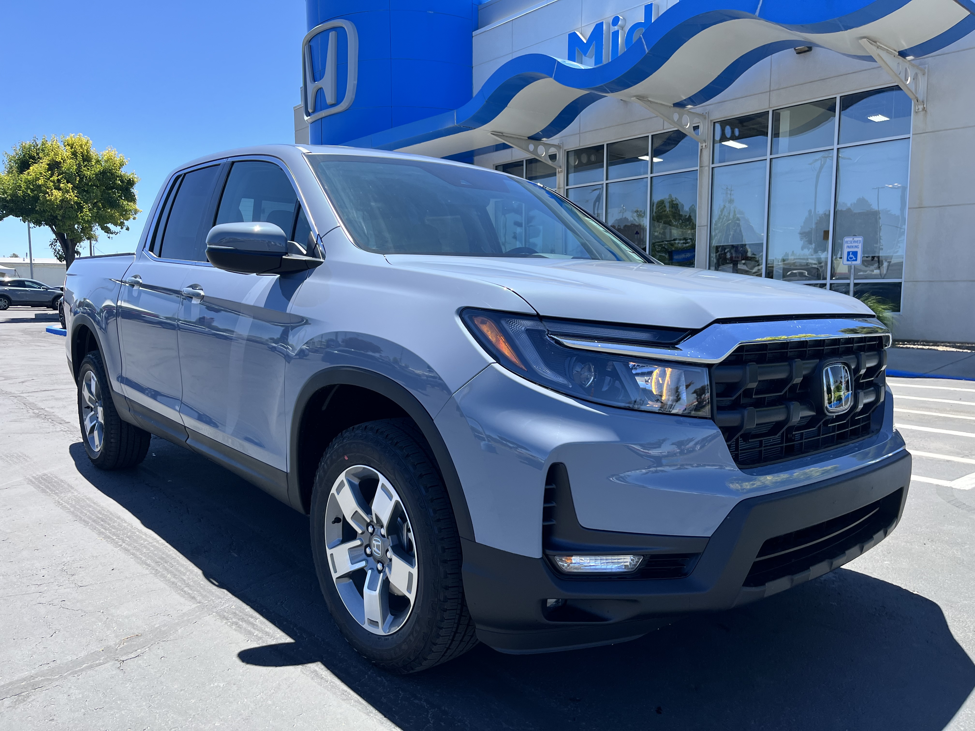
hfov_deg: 67.3
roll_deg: +0.8
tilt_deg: -4.2
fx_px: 732
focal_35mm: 26
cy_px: 366
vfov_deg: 53.1
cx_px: 488
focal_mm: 5.1
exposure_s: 1/1355
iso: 50
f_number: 1.6
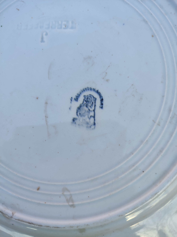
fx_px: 164
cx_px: 88
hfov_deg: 56.8
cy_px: 118
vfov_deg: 71.6
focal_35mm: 24
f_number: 1.89
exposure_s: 1/100
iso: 98
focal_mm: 5.89
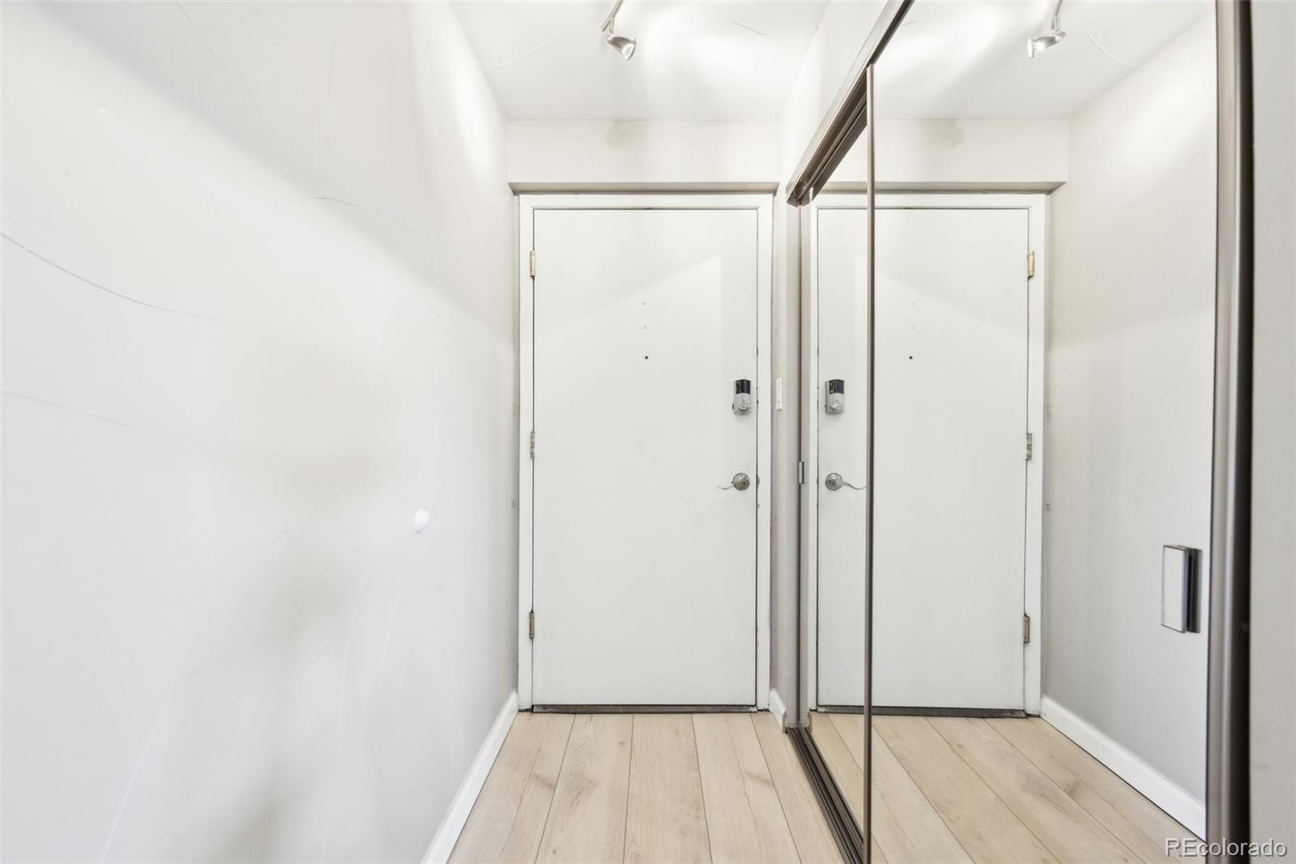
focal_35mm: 14
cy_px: 432
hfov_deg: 104.3
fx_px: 504
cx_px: 648
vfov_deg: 81.2
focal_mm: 14
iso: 400
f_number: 8
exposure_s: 1/8
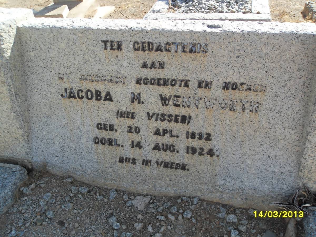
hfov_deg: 52.6
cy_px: 118
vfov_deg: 40.7
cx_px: 158
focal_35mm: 35
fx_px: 320
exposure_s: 1/90
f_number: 8.2
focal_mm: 6.3
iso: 80
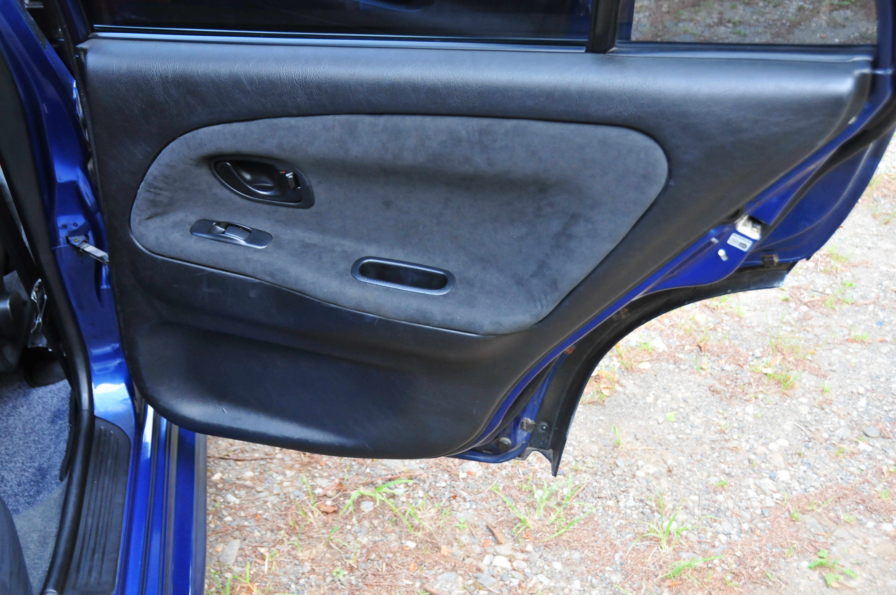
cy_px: 298
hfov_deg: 48.0
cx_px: 448
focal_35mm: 40
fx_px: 1007
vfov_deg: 32.9
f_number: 4
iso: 800
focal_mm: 27
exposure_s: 1/40
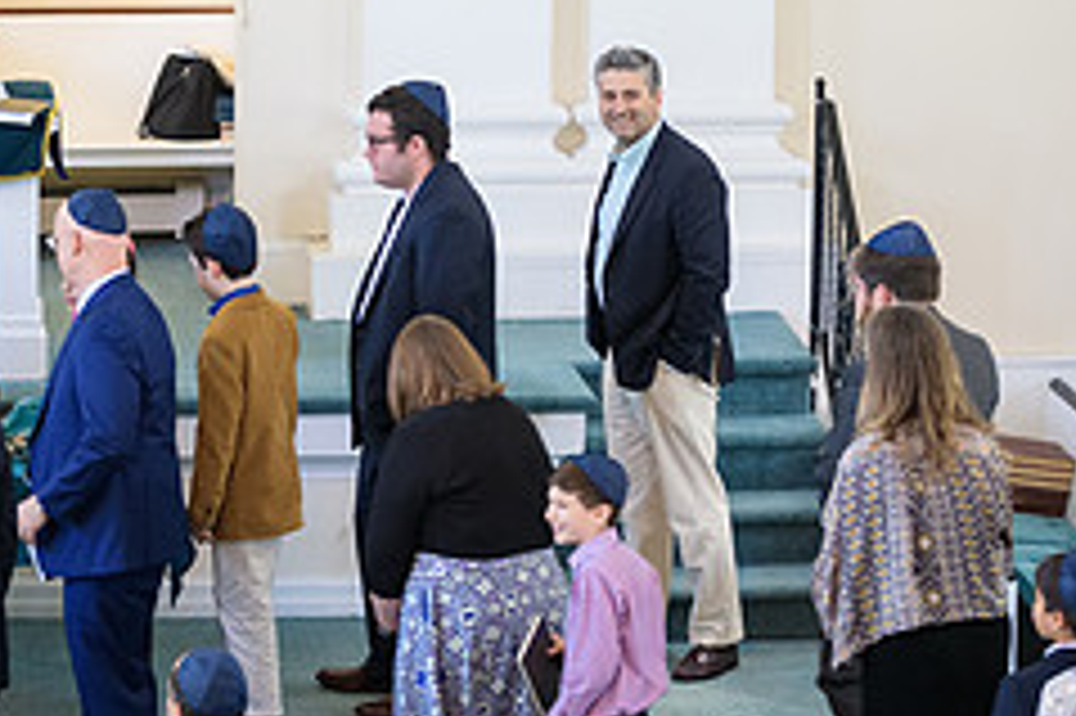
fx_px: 5077
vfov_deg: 8.1
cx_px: -117
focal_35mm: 170
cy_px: 232
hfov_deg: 11.9
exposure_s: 1/125
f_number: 3.2
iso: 1250
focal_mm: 70
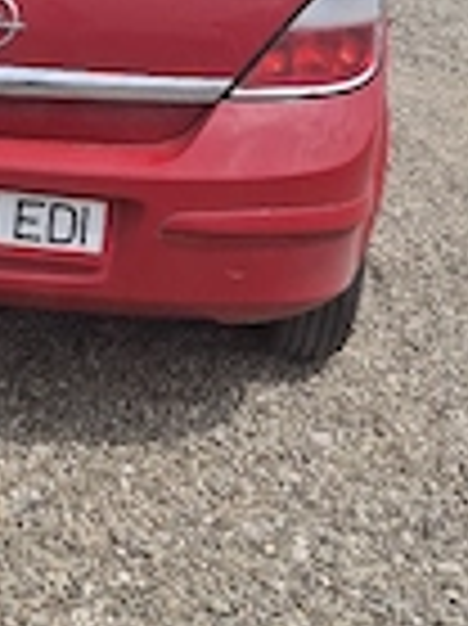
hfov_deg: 19.8
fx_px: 1300
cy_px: 95
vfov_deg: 26.4
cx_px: 4
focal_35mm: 72
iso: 32
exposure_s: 1/2500
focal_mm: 4.69
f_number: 1.8
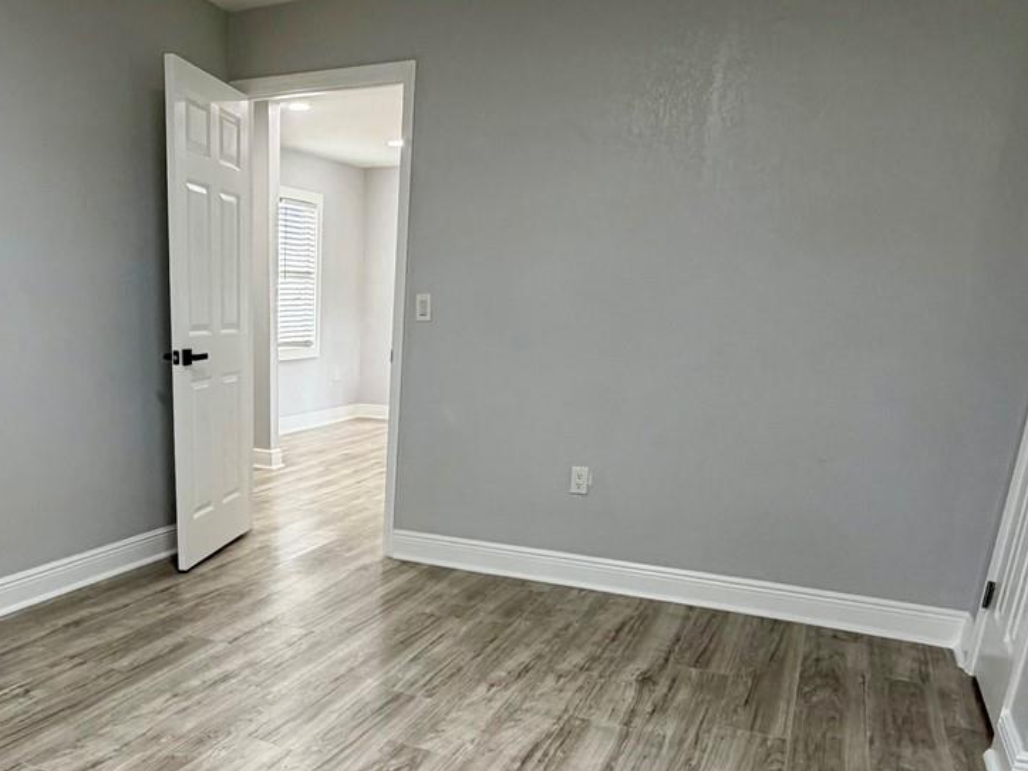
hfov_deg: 56.4
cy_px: 592
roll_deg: -0.8
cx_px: 303
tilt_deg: -17.2
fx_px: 920
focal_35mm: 31
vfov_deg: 43.7
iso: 250
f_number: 2.2
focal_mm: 2.22
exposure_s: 1/120
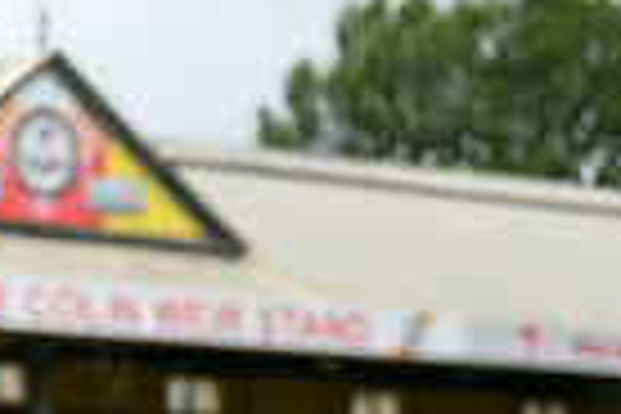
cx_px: -634
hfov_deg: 9.3
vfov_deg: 6.5
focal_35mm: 206
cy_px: 821
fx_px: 3553
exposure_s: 1/500
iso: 400
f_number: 4.5
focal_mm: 49
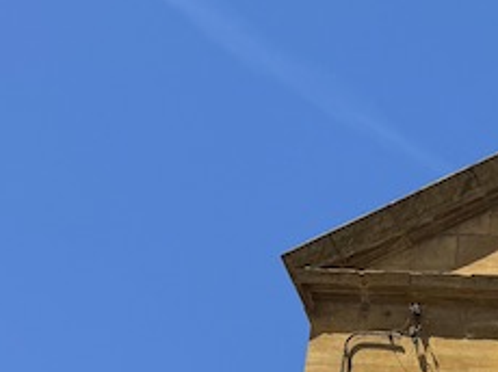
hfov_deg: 16.0
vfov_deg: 12.5
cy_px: 683
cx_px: 855
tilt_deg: +22.0
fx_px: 1538
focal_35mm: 107
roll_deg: -0.4
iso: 80
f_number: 1.78
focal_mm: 6.76
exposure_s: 1/4608
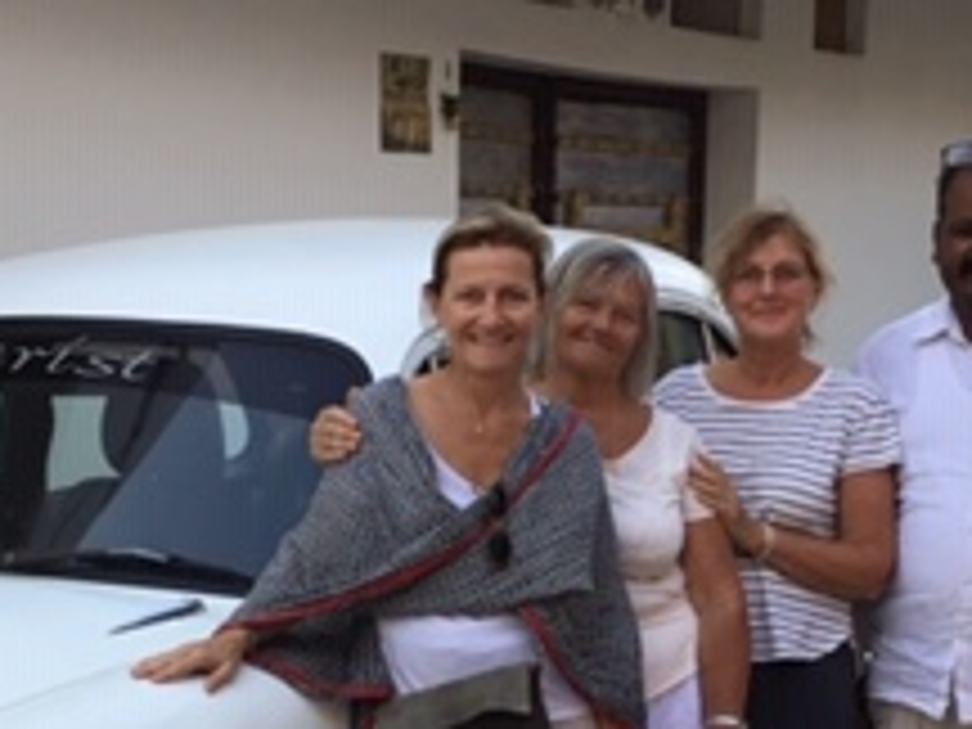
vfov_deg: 15.6
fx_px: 2583
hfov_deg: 21.3
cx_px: 450
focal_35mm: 92
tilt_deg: -12.1
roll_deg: +0.1
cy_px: 792
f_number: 2.4
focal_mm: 3.3
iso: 25
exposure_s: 1/131
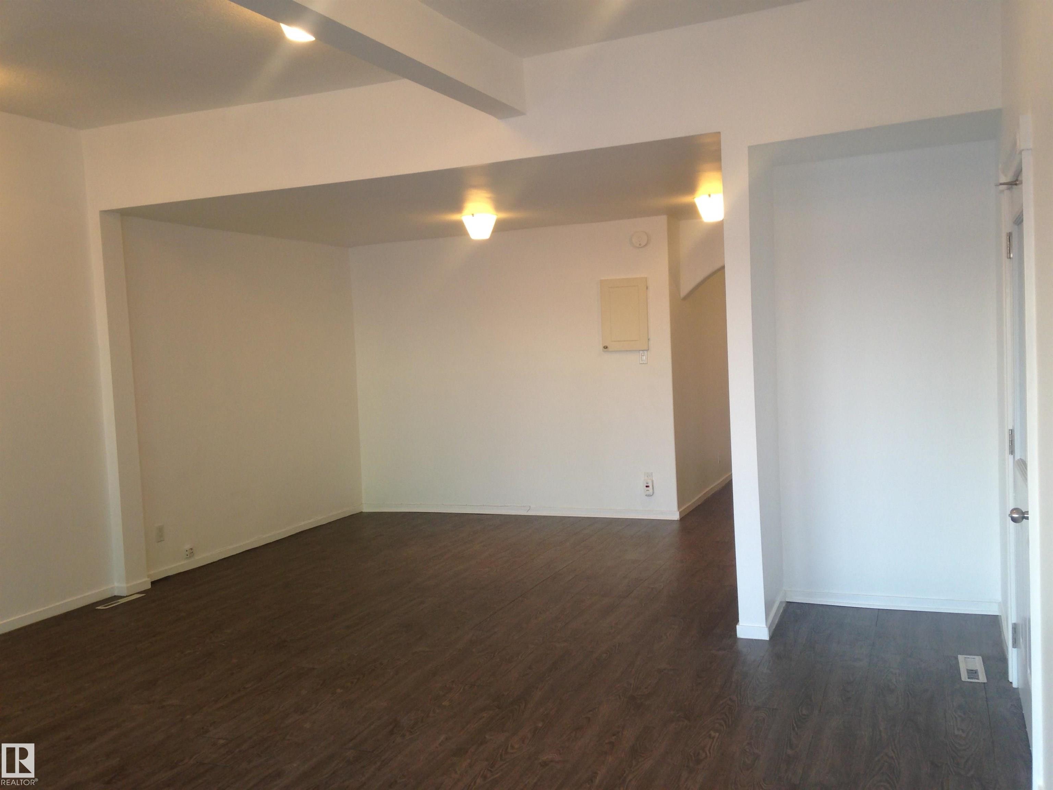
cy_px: 395
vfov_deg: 42.9
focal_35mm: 33
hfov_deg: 55.4
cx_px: 526
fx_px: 1004
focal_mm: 4.12
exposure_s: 1/24
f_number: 2.4
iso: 50
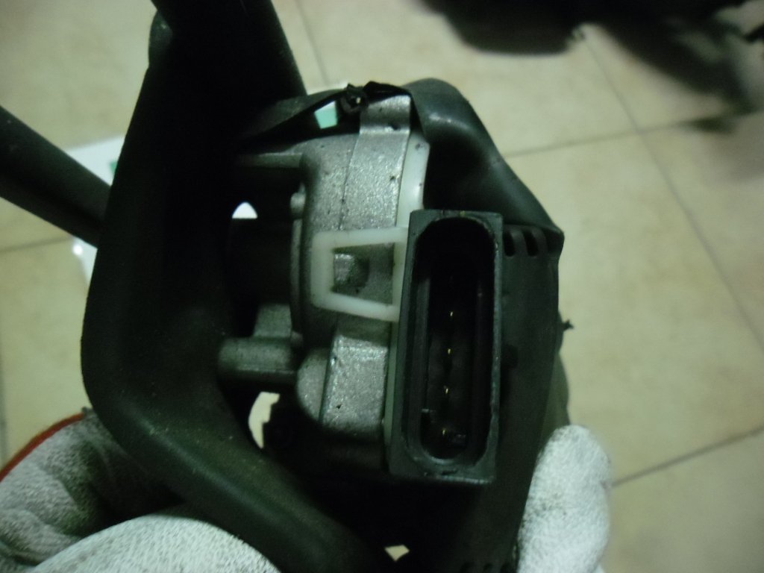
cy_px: 286
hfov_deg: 65.3
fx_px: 596
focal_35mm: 27
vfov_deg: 51.4
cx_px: 382
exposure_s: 1/22
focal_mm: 4.9
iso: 800
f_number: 3.5
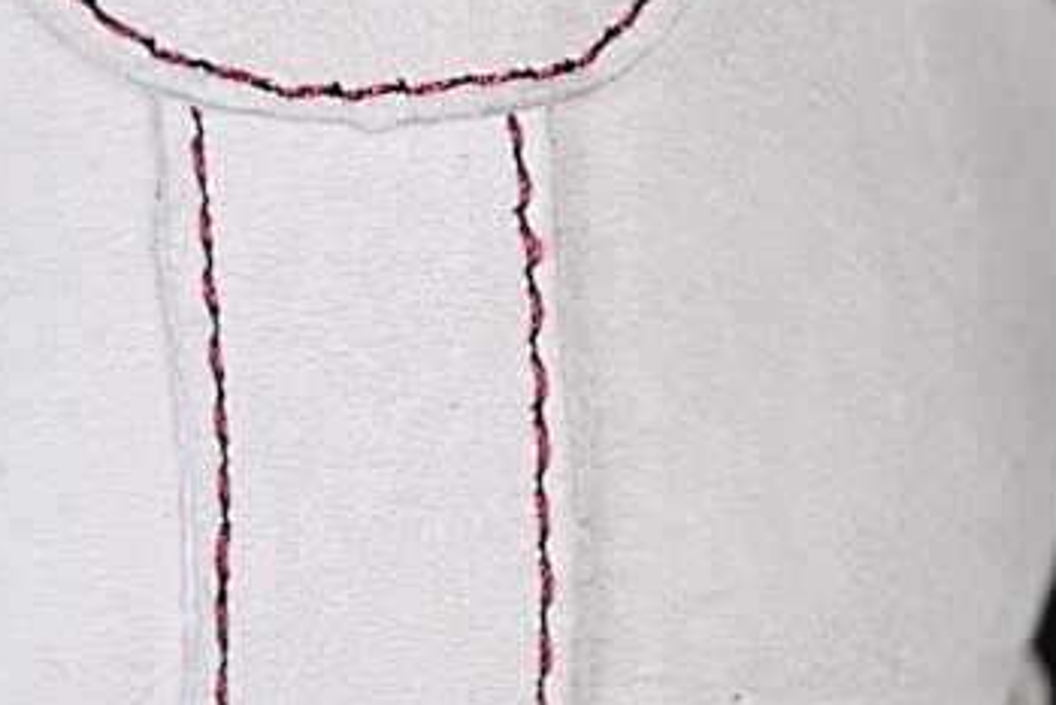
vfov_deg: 5.9
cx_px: 312
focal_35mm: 232
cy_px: 227
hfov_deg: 8.9
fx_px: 6808
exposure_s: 1/80
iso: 160
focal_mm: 50
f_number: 7.1
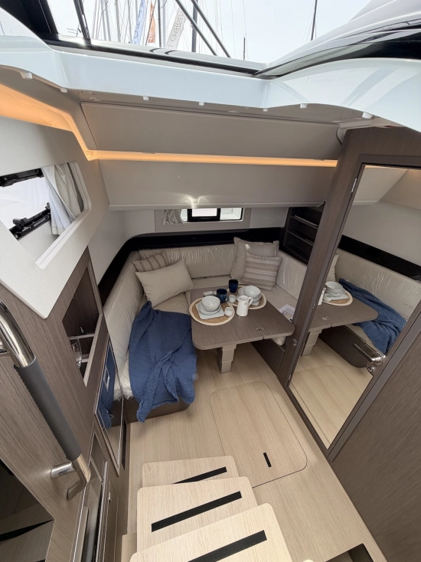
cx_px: 210
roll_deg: -2.0
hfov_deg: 85.6
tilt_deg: -29.2
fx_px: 227
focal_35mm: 14
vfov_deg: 102.1
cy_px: 281
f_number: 2.2
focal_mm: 2.22
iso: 50
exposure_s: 1/139
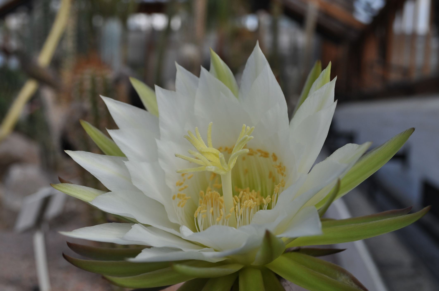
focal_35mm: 39
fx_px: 475
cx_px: 220
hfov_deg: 49.6
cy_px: 146
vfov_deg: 34.1
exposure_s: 1/250
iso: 200
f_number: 8
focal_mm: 26
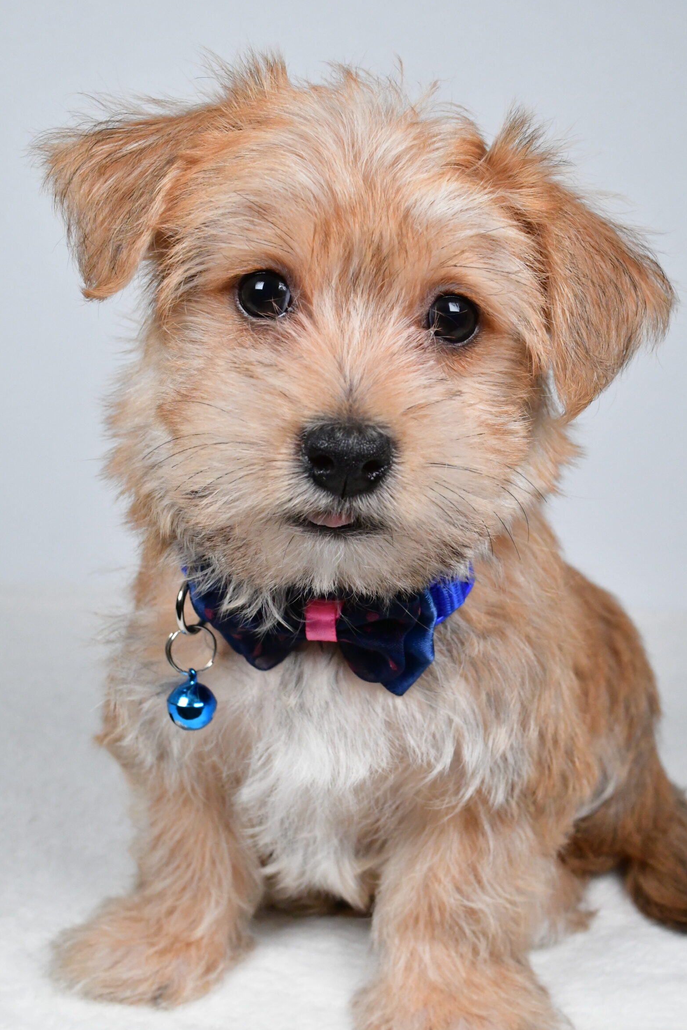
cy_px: 547
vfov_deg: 42.7
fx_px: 1316
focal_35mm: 46
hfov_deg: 29.3
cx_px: 361
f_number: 10
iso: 5000
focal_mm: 28
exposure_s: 1/1000
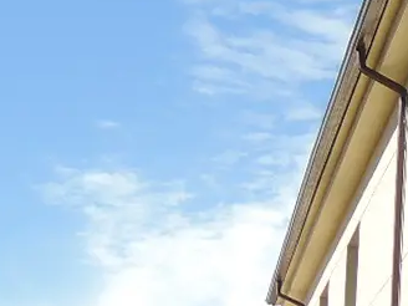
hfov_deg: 13.5
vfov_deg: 12.4
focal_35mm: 117
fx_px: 1379
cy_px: 346
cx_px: 893
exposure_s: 1/160
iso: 80
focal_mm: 5.1
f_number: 2.8
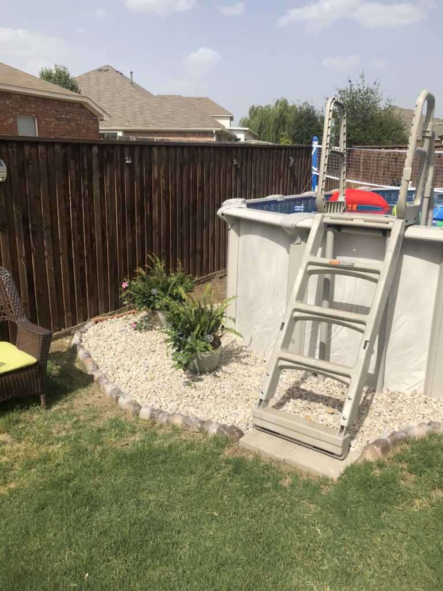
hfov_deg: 49.7
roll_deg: +0.6
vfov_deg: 63.4
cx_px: 222
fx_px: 478
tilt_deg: -14.3
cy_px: 296
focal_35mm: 28
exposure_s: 1/2667
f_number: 1.8
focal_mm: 3.99
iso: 20
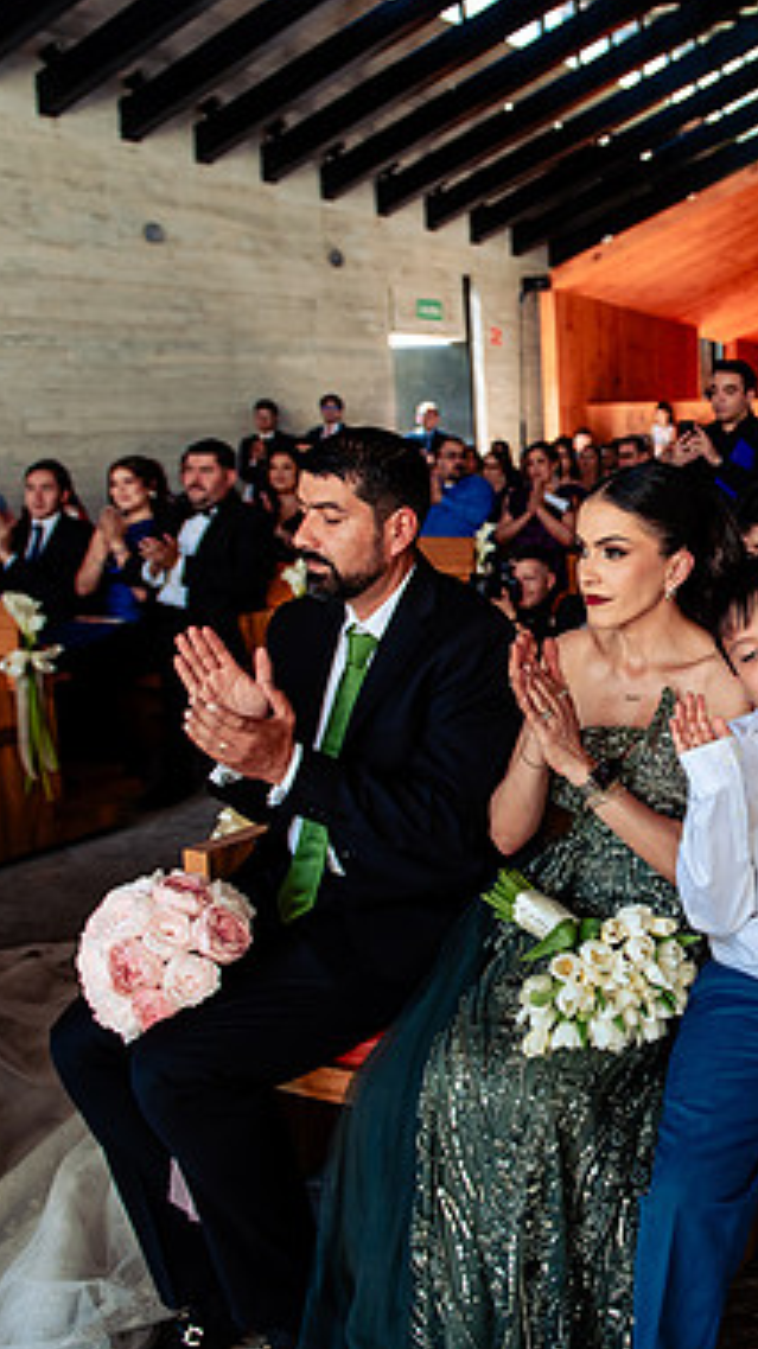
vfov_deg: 50.5
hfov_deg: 28.2
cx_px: 728
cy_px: 668
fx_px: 1430
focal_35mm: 40
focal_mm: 24
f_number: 3.2
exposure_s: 1/400
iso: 500
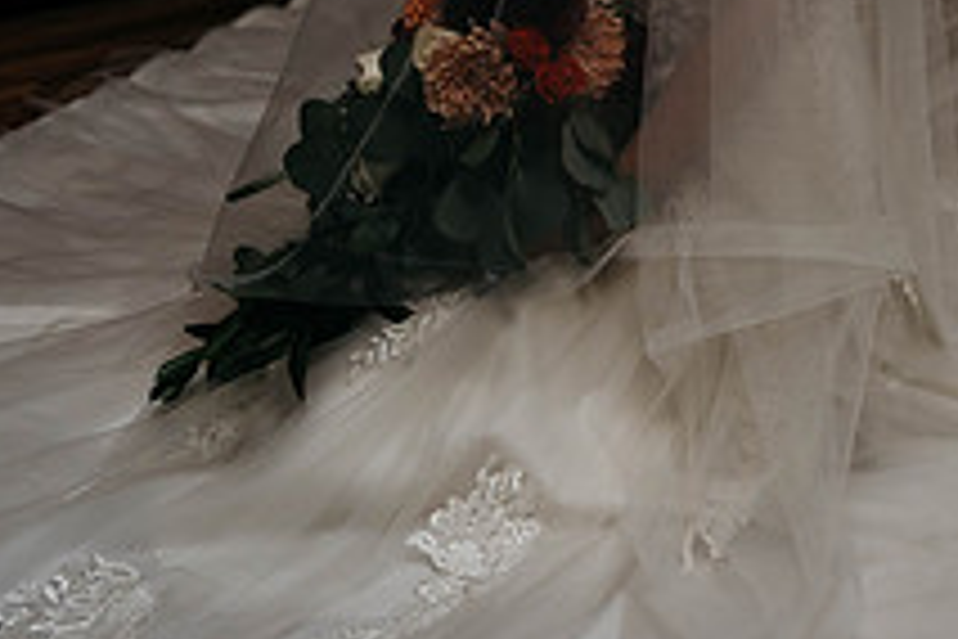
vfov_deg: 17.9
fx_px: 1916
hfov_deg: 27.9
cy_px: -140
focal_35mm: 72
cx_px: 625
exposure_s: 1/1600
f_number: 2.8
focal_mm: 34
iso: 1000
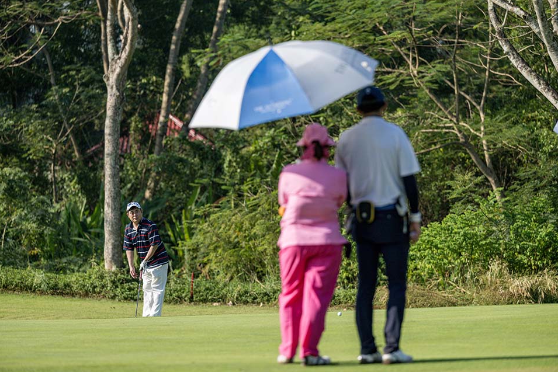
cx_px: 278
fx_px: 3116
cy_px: 186
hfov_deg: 10.2
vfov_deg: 6.8
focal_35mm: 201
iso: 450
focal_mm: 200
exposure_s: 1/6400
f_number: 3.5
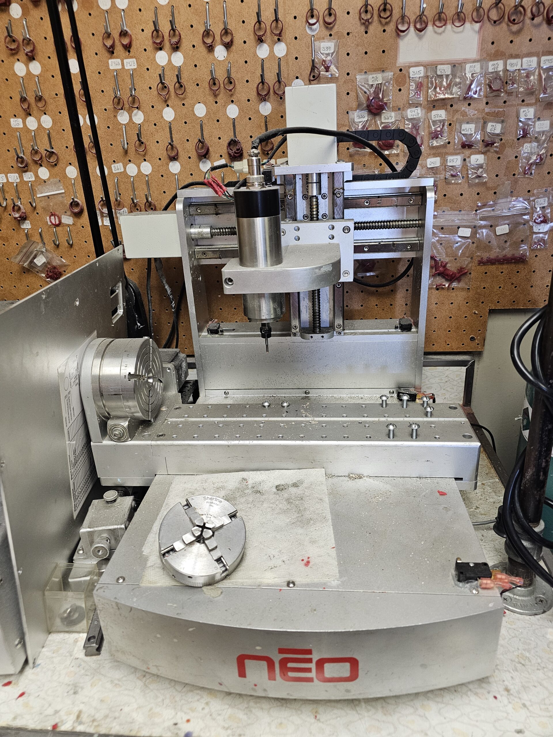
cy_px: 368
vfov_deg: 73.9
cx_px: 276
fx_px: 490
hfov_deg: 58.9
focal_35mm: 23
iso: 500
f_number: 1.7
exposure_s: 1/120
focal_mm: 6.3
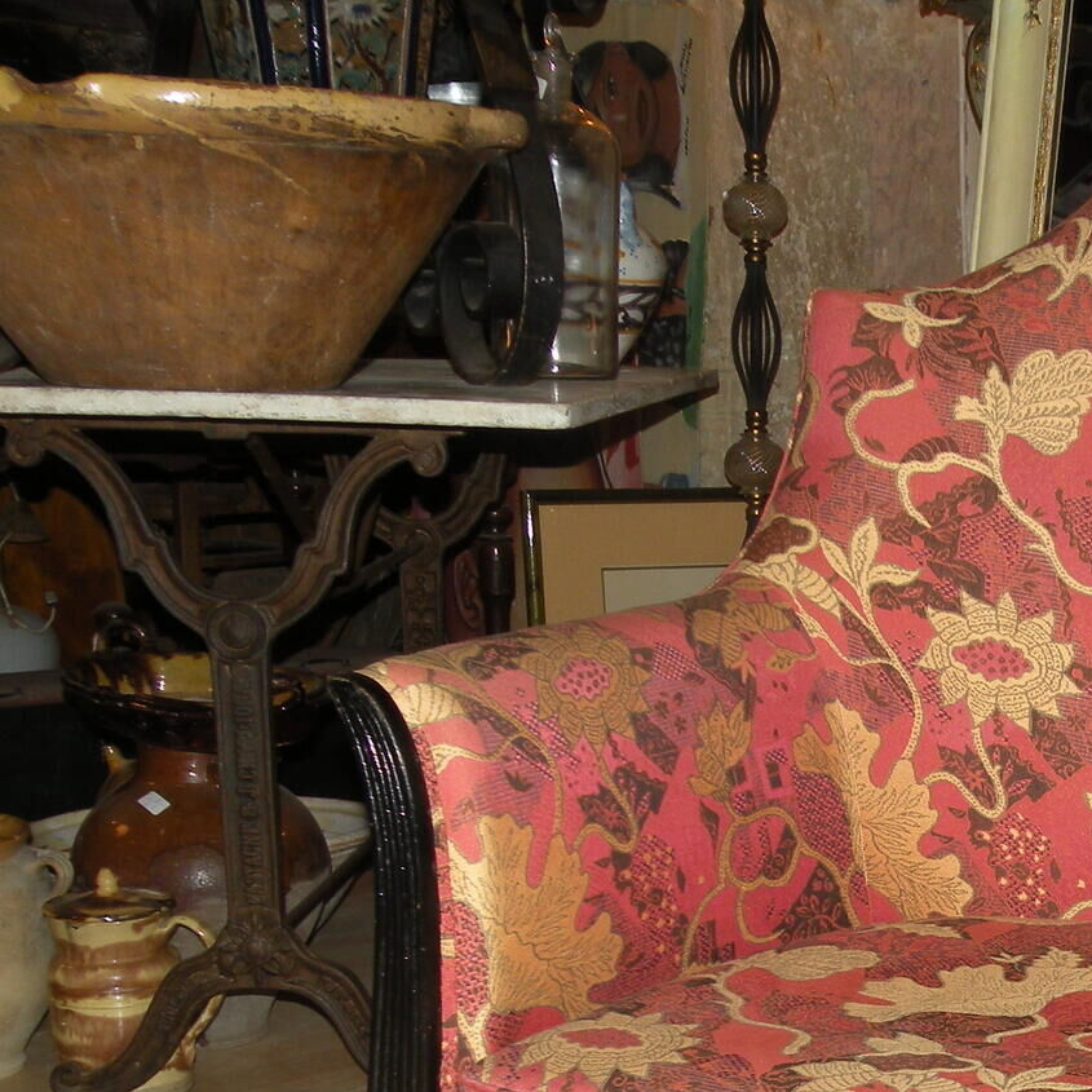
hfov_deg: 23.9
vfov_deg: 24.4
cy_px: 956
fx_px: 2463
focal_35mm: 69
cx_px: 1106
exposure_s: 1/60
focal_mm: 5.8
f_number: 3.2
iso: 64
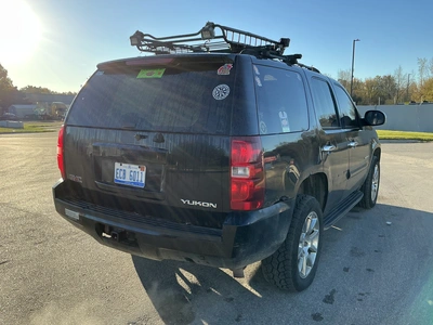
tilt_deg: -6.5
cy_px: 162
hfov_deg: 63.4
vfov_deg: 49.7
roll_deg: +0.3
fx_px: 350
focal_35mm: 28
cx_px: 216
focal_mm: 3
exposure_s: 1/580
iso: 25
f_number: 1.8
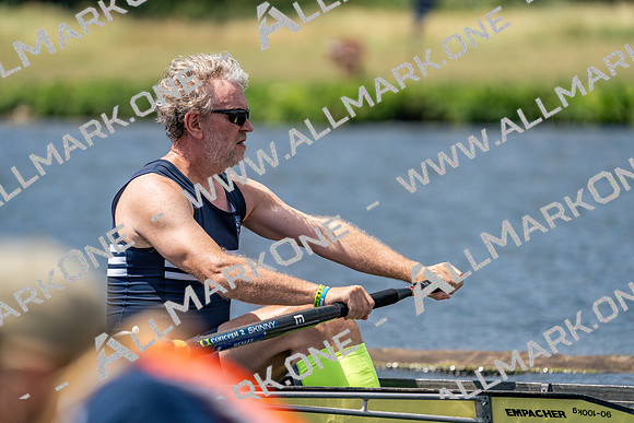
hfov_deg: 4.6
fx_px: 7891
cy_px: 212
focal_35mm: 448
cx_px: 317
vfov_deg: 3.1
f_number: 6.3
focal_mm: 448
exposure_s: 1/2000
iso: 320
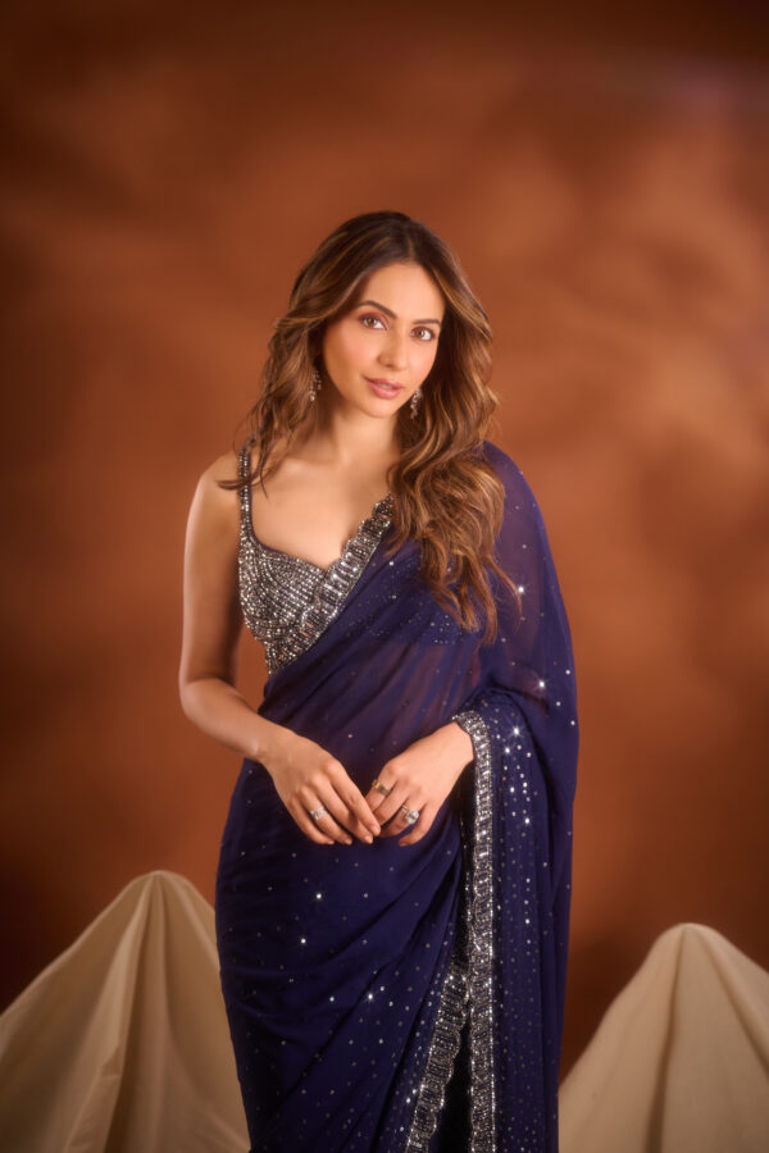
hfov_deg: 27.0
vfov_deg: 39.6
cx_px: 384
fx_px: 1602
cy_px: 576
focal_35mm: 50
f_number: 3.2
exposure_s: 1/200
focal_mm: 50
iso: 320
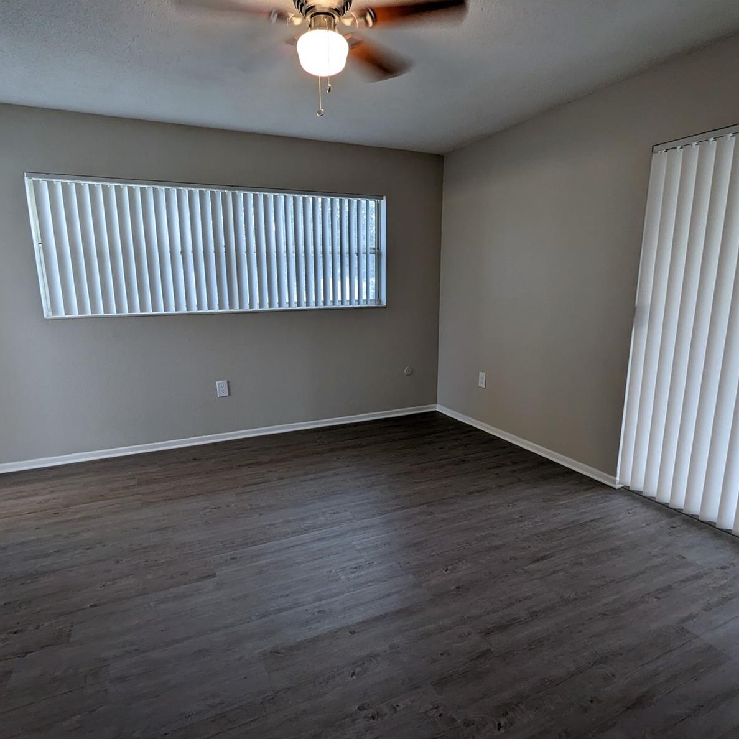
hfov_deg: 77.7
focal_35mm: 19
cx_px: 357
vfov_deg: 77.7
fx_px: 459
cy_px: 371
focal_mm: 2.35
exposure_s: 1/41.1
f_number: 2.2
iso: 49
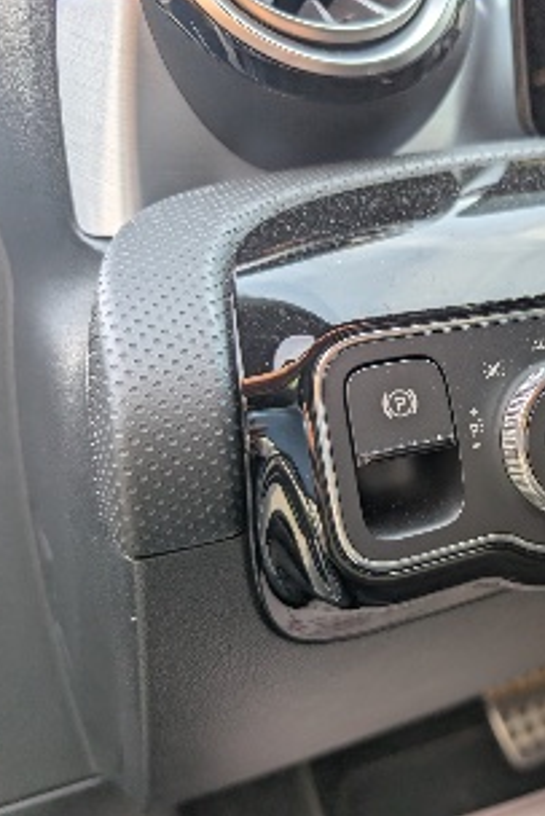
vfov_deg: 55.8
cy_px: 400
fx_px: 771
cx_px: 515
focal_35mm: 34
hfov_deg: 36.0
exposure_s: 1/174
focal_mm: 6.9
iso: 93
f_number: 1.68
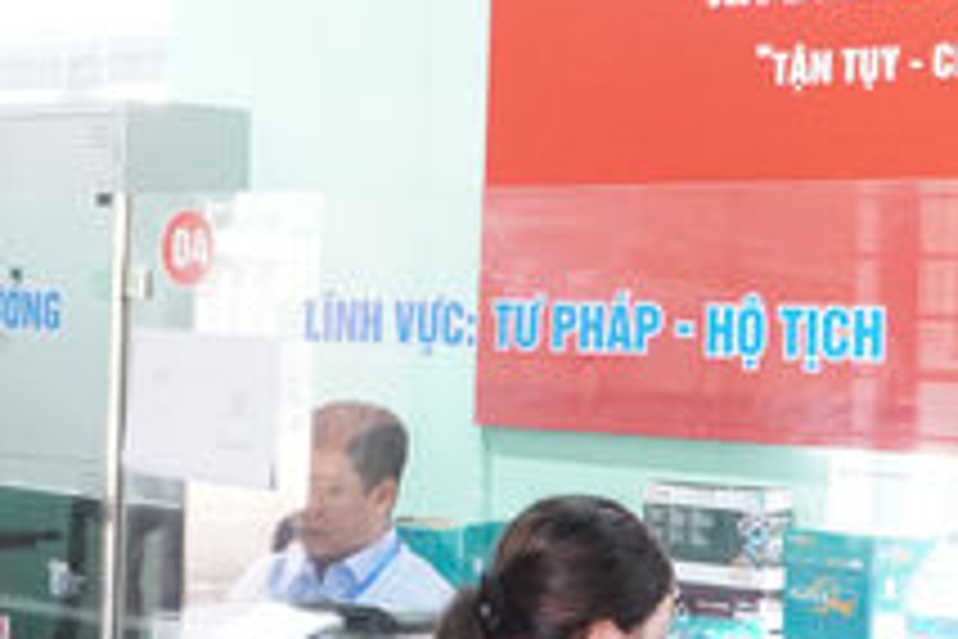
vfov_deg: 18.6
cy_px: 540
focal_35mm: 72
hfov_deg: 27.7
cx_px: 675
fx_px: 1923
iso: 2000
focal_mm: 19
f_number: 6.3
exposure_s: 1/40
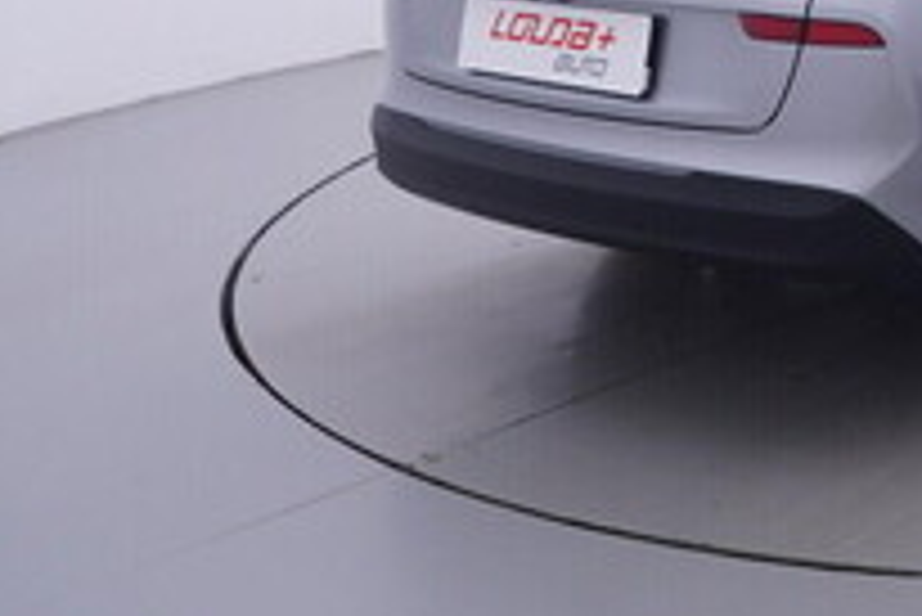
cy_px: -151
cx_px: 1230
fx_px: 1546
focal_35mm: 60
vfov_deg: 20.8
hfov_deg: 27.2
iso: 200
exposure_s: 1/80
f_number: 5
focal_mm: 15
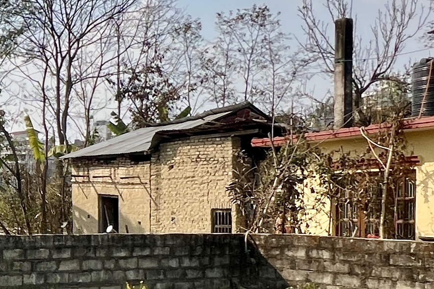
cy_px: 221
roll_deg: -0.7
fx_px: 735
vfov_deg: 22.0
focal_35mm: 61
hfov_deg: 27.2
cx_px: -140
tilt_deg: -1.4
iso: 32
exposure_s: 1/1845
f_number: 1.8
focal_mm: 1.57
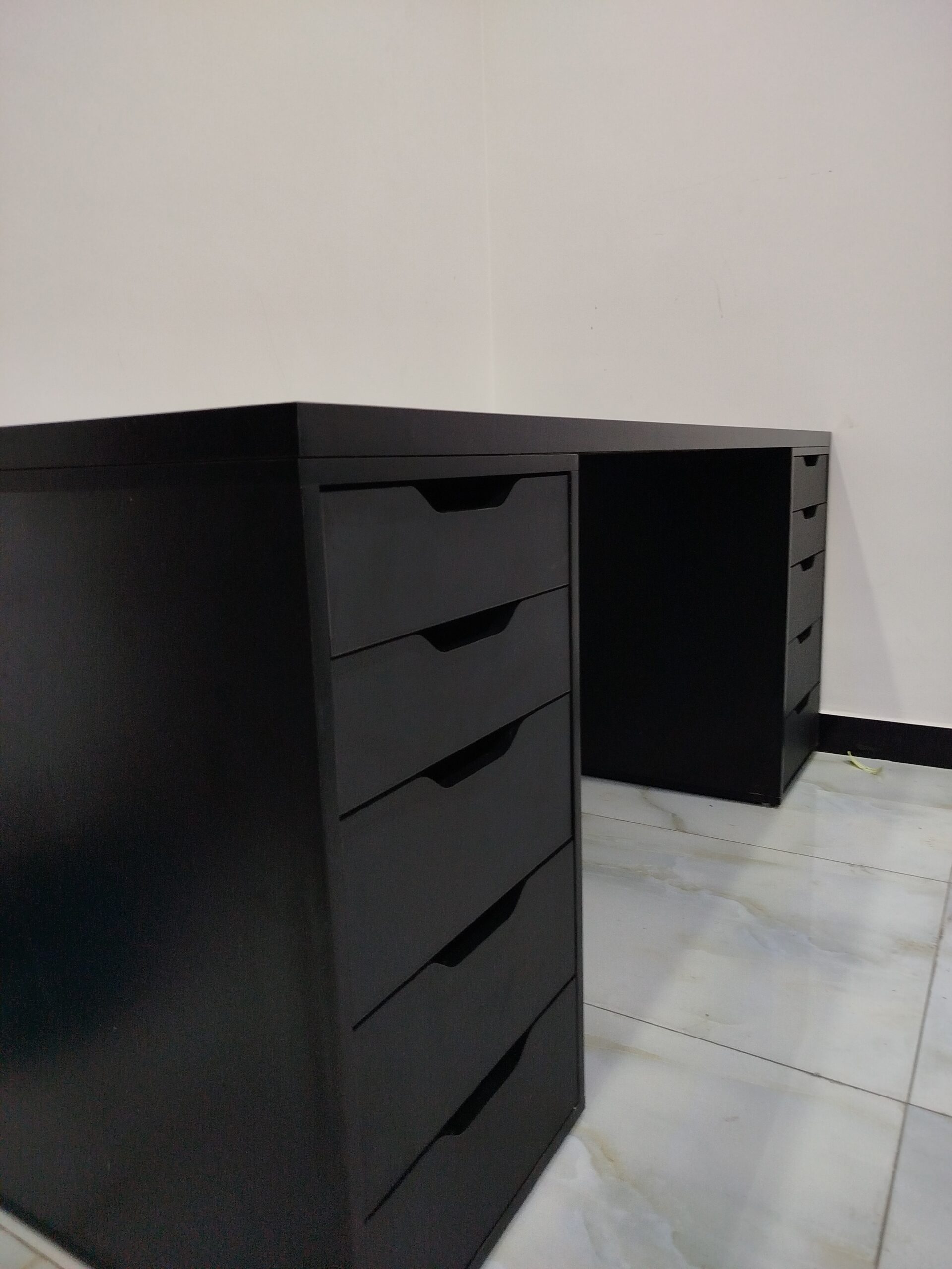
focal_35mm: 24
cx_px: 476
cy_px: 634
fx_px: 880
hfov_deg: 56.8
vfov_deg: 71.6
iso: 125
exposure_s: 1/33
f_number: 1.7
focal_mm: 5.31
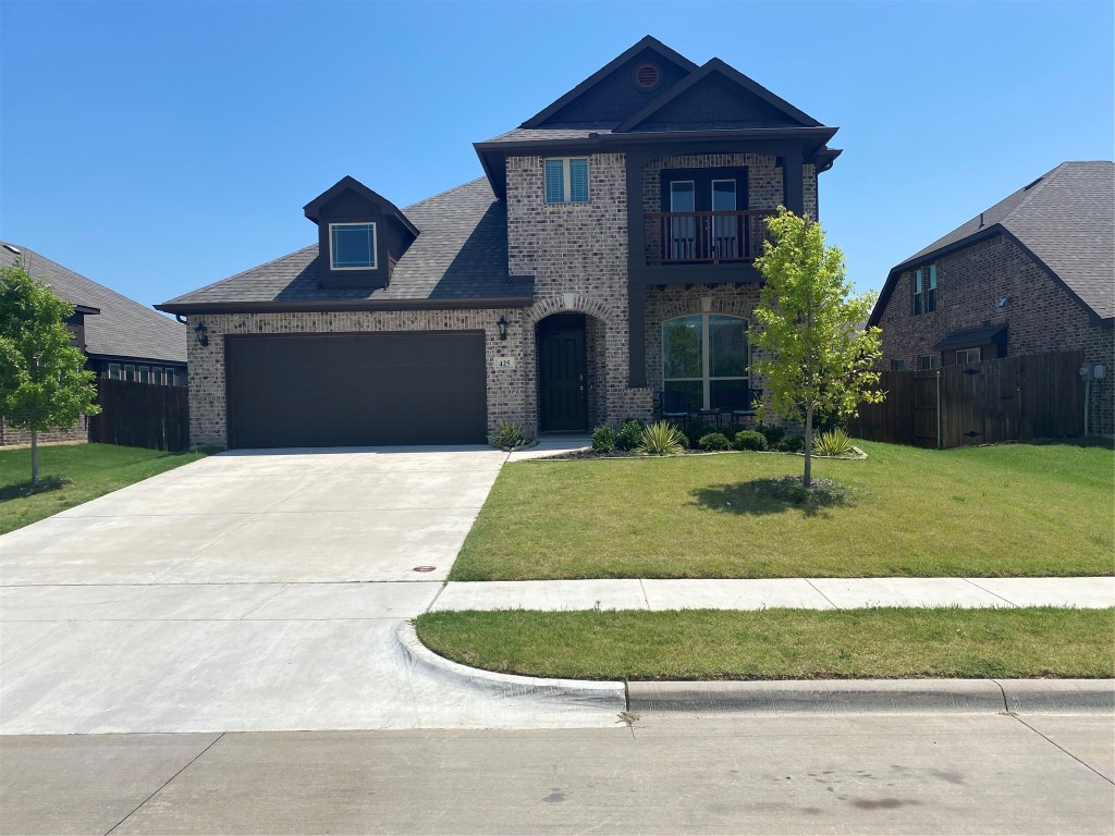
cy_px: 418
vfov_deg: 53.1
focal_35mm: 26
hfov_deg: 67.3
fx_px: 837
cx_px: 558
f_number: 1.8
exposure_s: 1/4444
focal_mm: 4.25
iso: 32
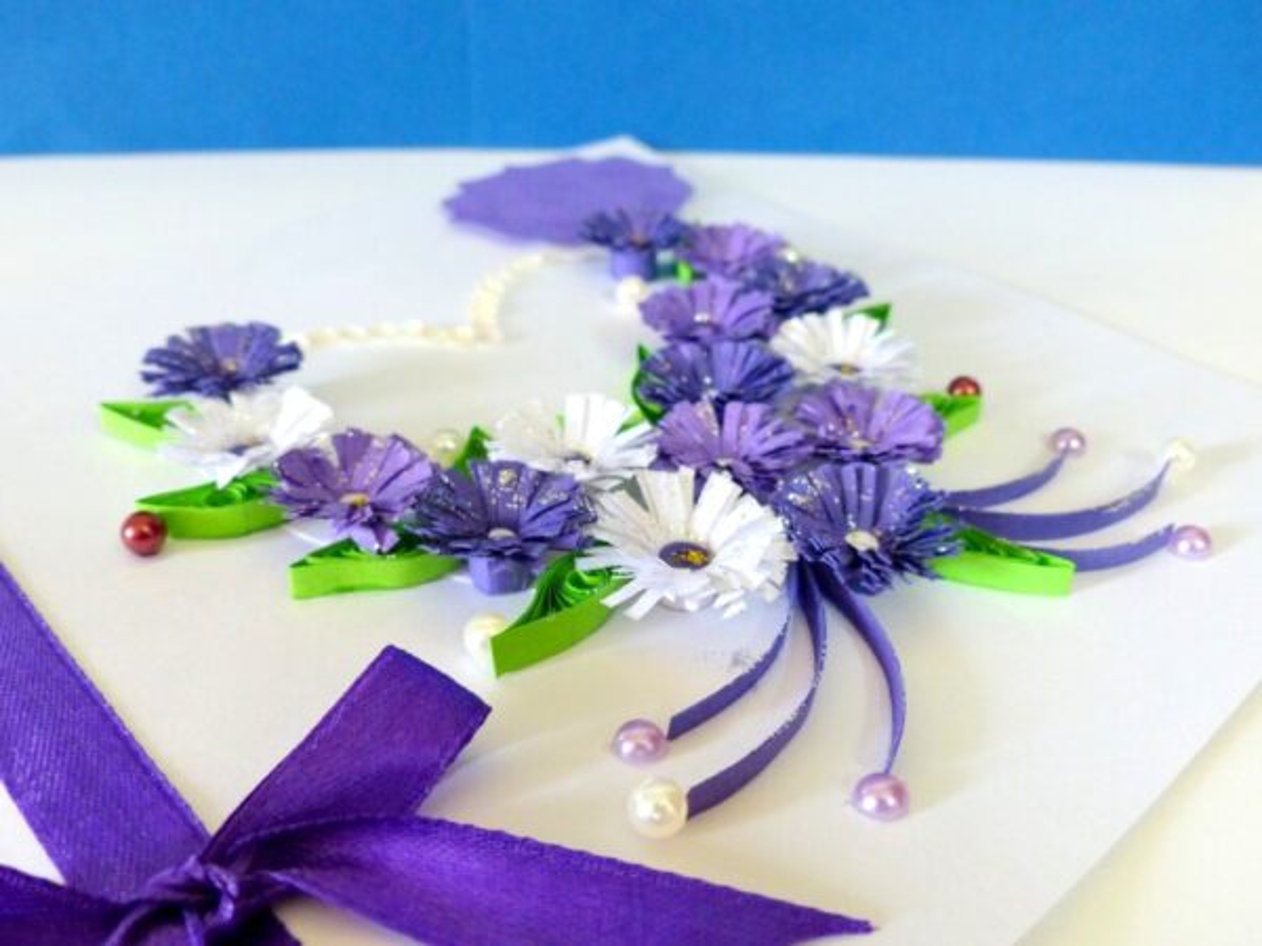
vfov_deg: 44.2
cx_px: 631
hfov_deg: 56.8
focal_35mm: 32
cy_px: 473
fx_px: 1167
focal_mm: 5.7
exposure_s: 1/40
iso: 400
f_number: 2.8
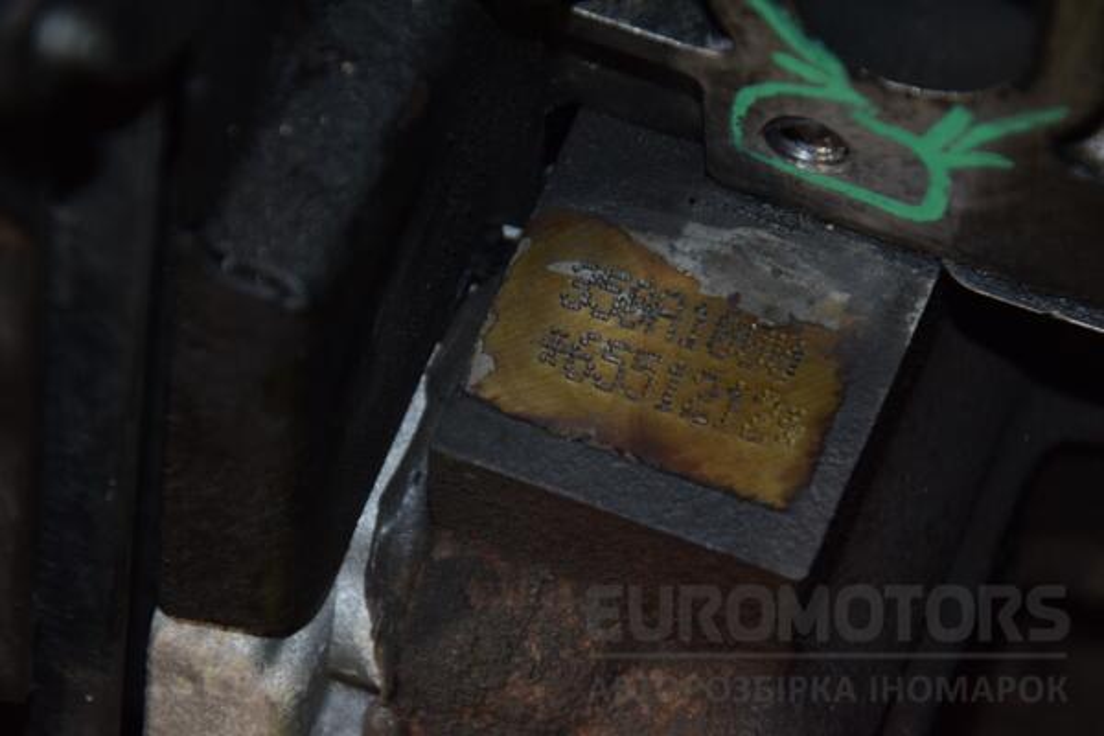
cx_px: 552
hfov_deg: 13.0
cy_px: 368
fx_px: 4830
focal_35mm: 158
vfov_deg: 8.7
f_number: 5.6
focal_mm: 105
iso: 800
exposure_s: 1/60
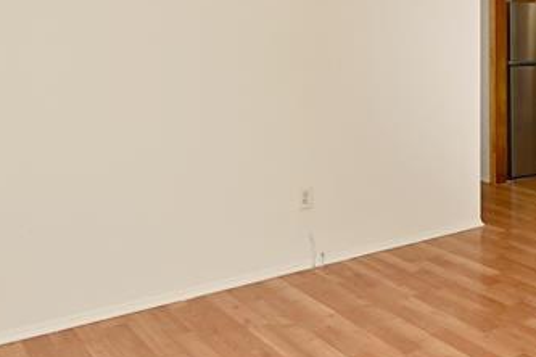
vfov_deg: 30.5
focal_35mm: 43
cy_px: 79
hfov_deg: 41.4
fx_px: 640
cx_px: 496
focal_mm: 14
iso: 320
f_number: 10
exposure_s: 1/60
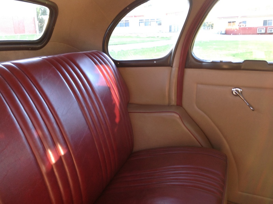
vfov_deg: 40.6
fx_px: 276
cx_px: 136
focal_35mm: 35
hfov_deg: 52.7
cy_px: 102
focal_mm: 4.28
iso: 64
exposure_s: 1/40
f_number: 2.4
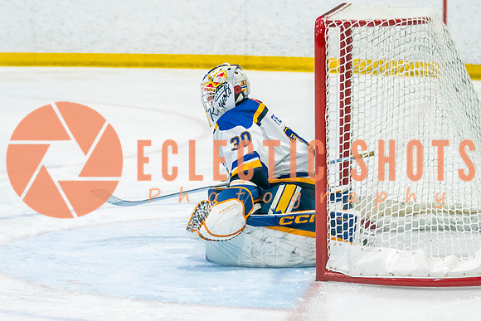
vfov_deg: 7.0
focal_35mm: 196
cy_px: 208
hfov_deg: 10.5
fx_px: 2616
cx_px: 240
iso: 500
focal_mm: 100
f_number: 2.8
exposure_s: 1/640
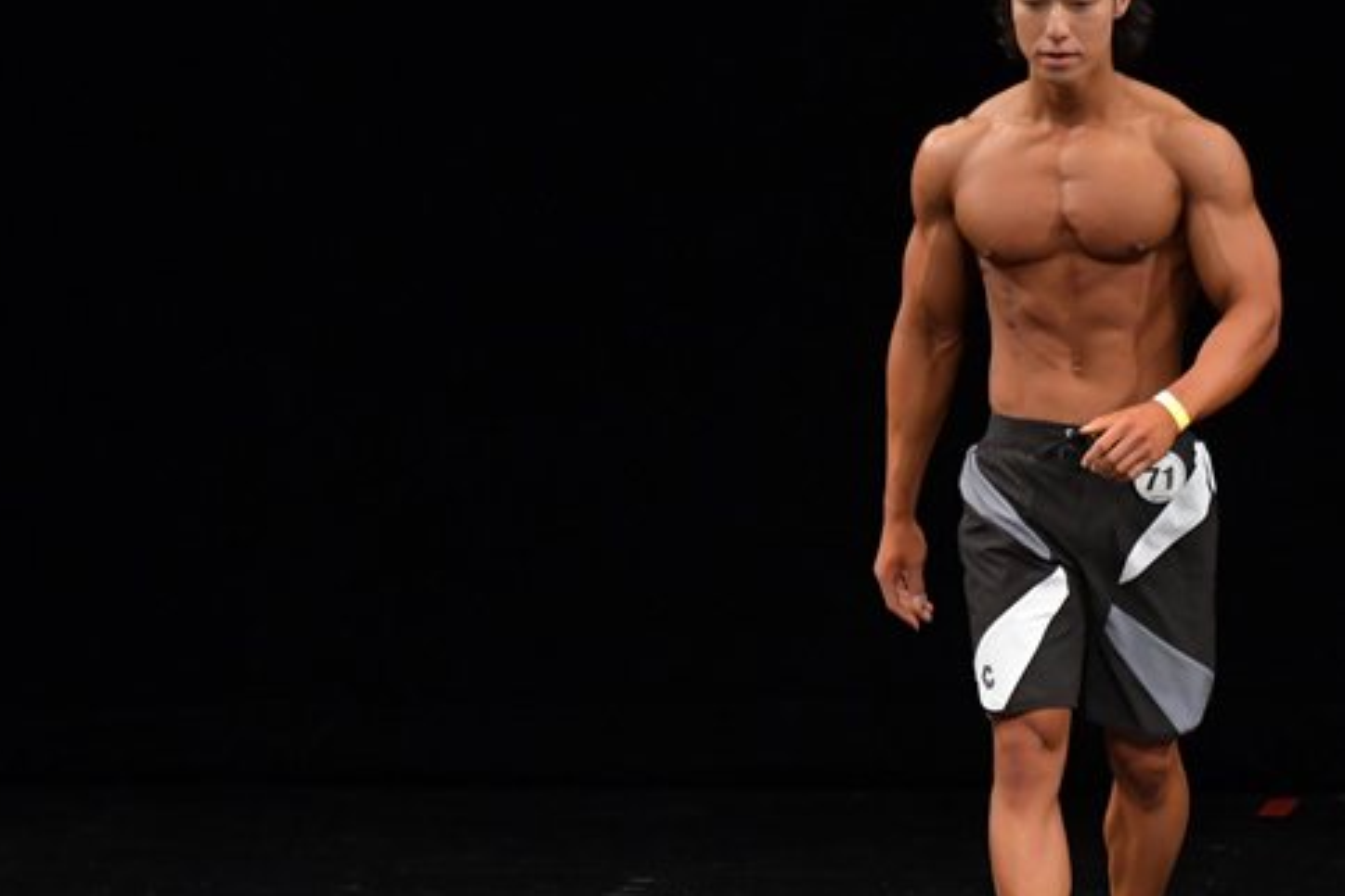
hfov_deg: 4.3
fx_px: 17969
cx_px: 1035
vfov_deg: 2.9
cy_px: 598
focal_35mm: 481
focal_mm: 200
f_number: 5.6
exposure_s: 1/400
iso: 3200
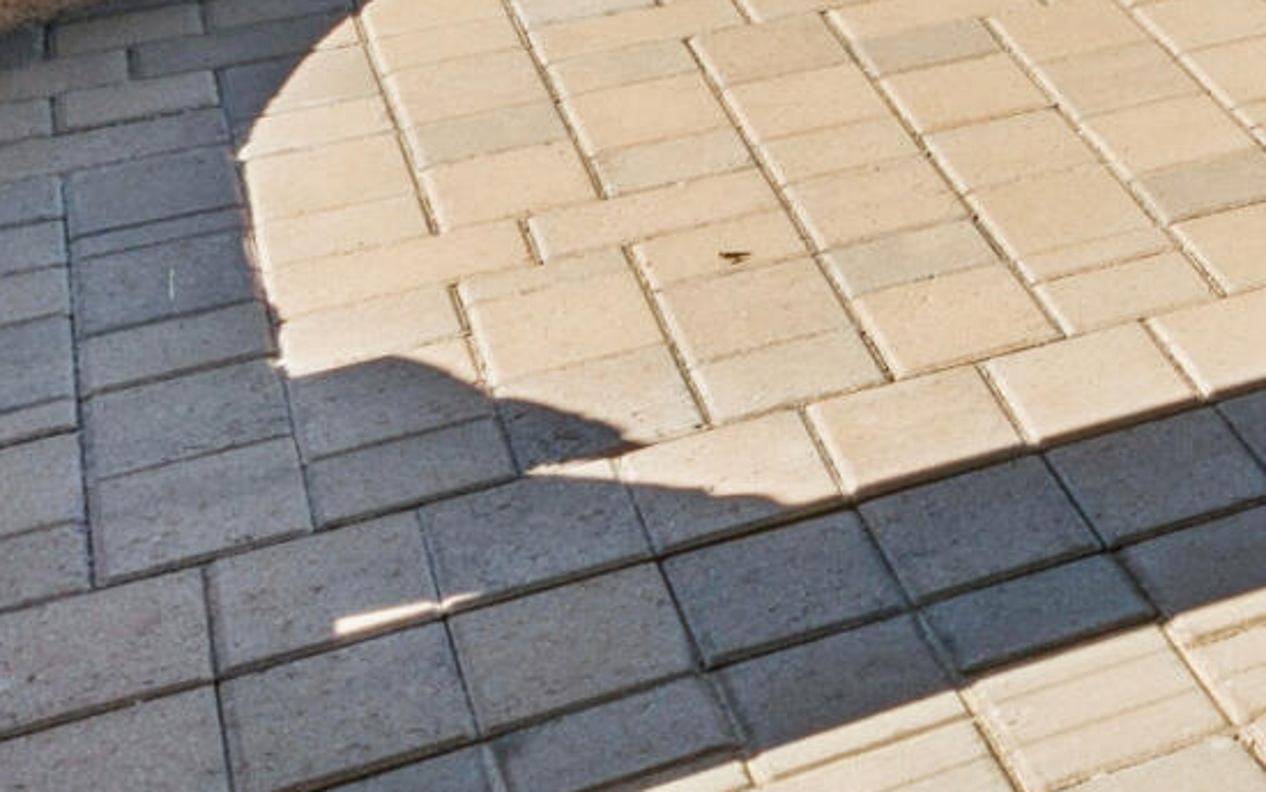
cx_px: 2785
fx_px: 3187
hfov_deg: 15.7
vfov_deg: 11.9
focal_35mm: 92
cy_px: -1015
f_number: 22
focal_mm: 16.6
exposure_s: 1/20
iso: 100
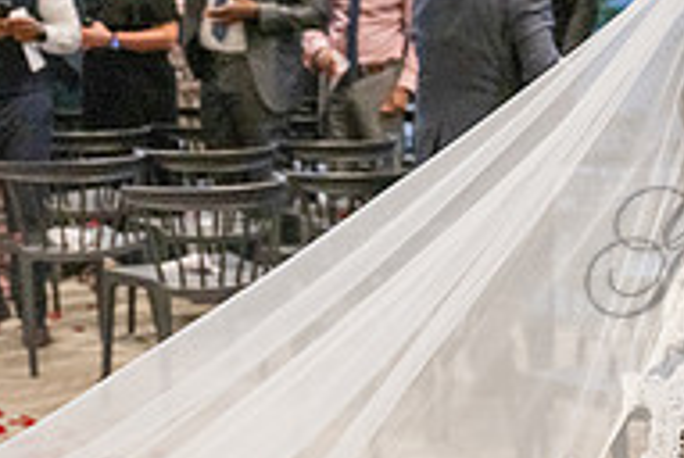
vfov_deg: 15.1
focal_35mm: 91
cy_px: 252
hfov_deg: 20.6
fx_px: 1732
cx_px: 867
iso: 1250
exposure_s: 1/200
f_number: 3.5
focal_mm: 30
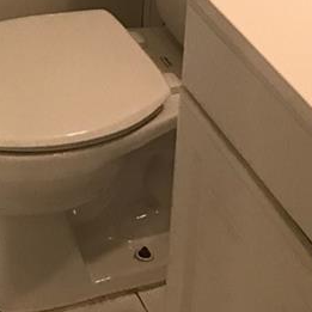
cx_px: -20
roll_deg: -1.1
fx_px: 1162
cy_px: -377
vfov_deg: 12.7
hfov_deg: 15.0
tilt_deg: -10.8
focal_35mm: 114
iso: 40
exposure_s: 1/15
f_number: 1.8
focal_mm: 3.99
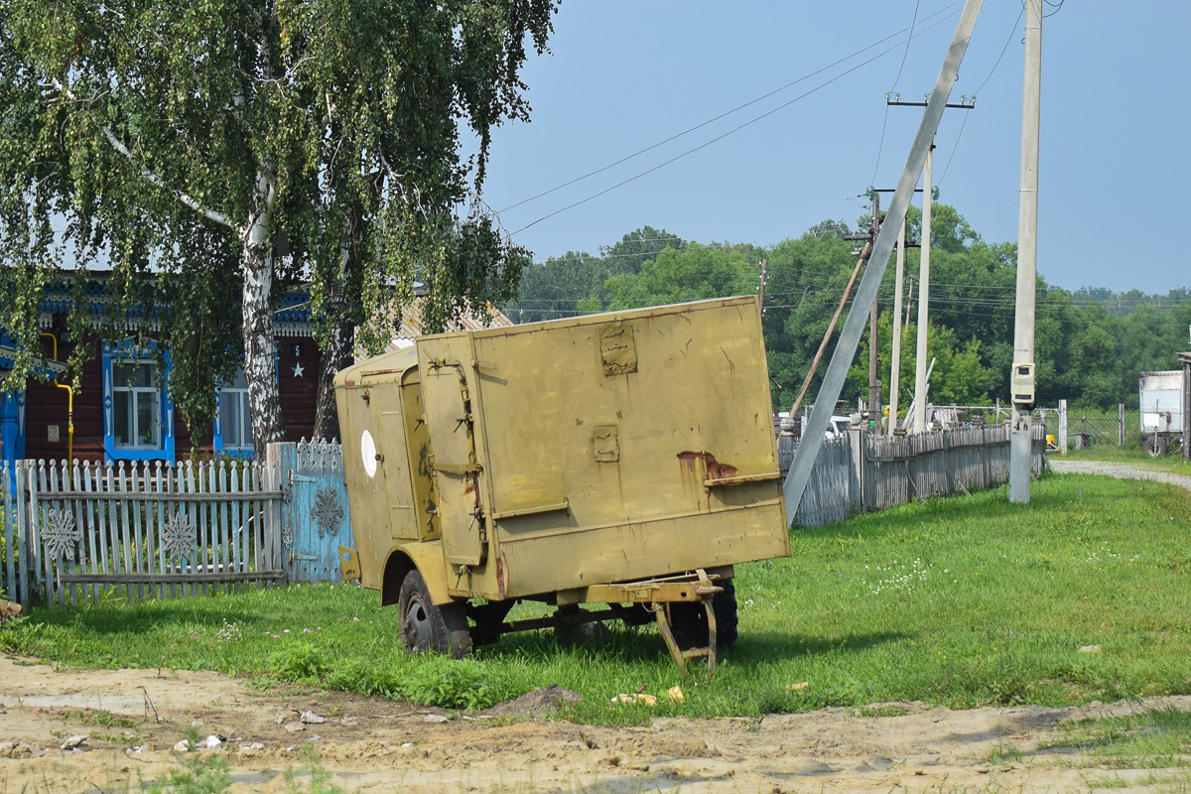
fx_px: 1985
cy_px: 397
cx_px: 596
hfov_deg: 33.4
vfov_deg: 22.6
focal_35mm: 60
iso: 100
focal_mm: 40
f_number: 5
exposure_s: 1/500
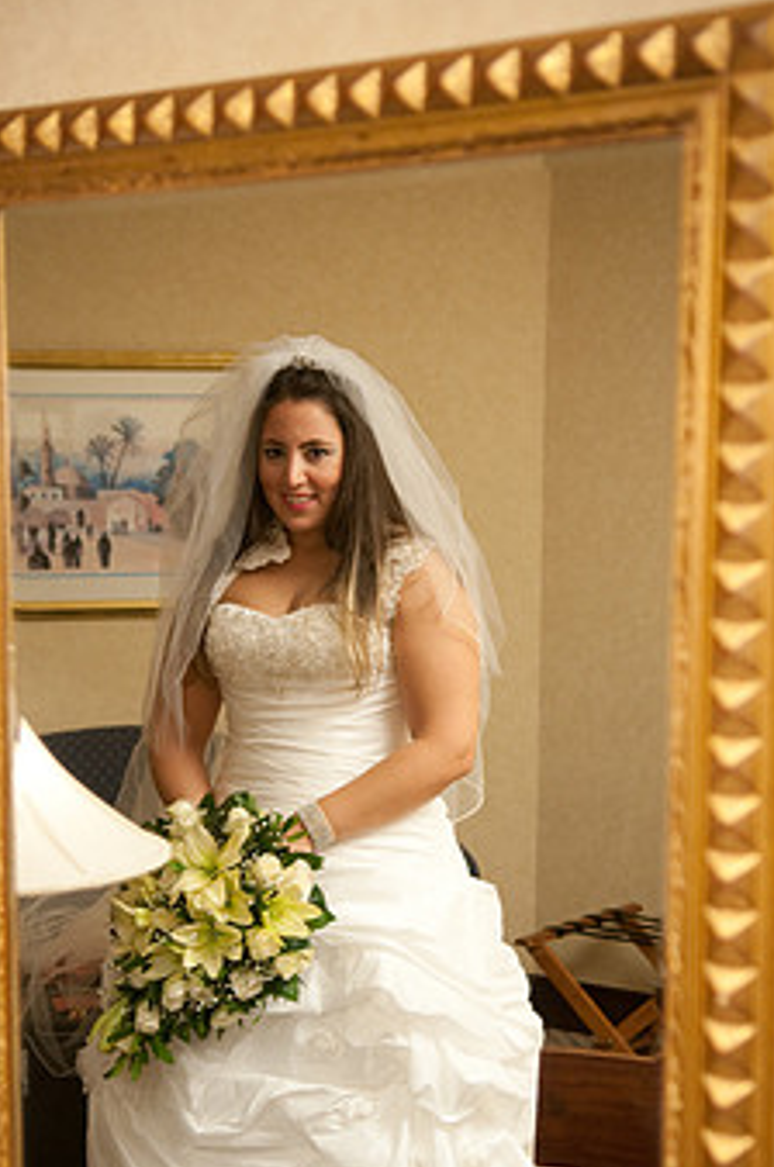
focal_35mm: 64
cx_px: 344
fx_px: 2072
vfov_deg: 31.3
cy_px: 756
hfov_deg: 21.1
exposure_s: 1/100
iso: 400
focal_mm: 32
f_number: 2.8
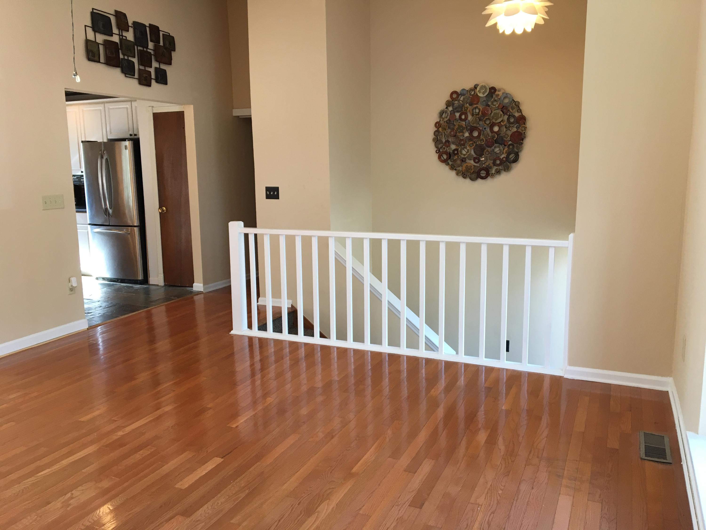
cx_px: 353
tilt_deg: -11.0
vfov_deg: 48.2
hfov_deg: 61.7
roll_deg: +0.6
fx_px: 591
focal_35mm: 29
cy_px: 265
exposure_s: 1/30
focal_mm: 4.15
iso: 50
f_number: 2.2
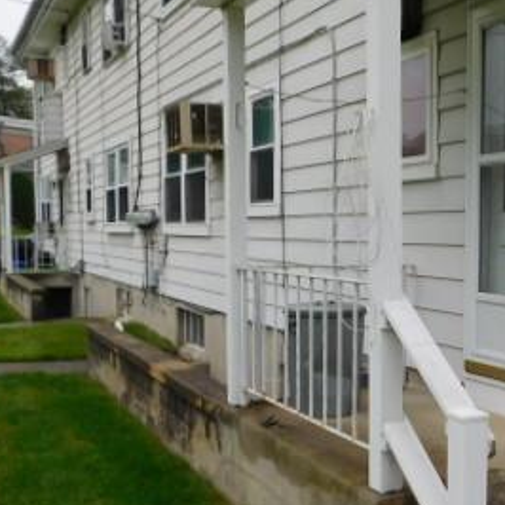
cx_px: 463
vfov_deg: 34.6
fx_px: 809
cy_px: 304
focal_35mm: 49
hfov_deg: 32.8
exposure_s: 1/500
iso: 125
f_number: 3
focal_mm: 4
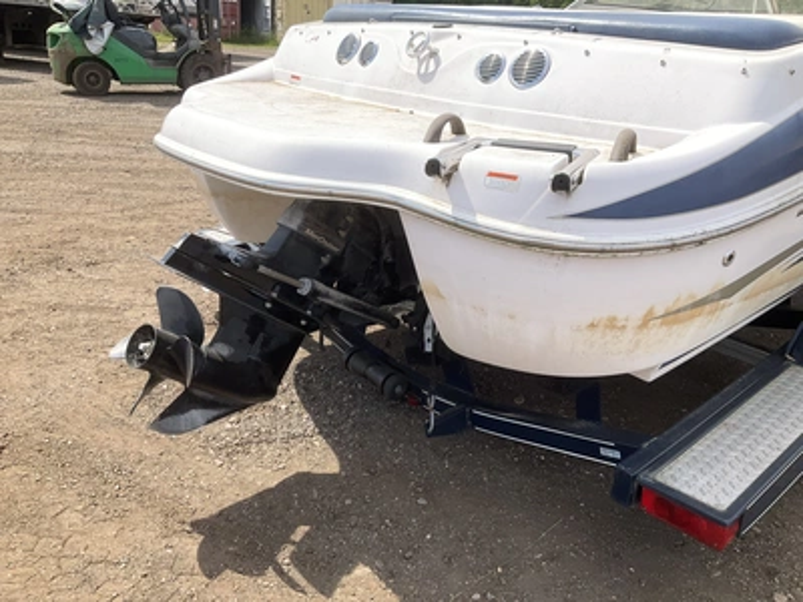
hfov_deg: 61.7
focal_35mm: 29
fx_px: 673
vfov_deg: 48.2
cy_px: 301
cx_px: 402
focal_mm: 3
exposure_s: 1/1035
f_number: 1.8
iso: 25
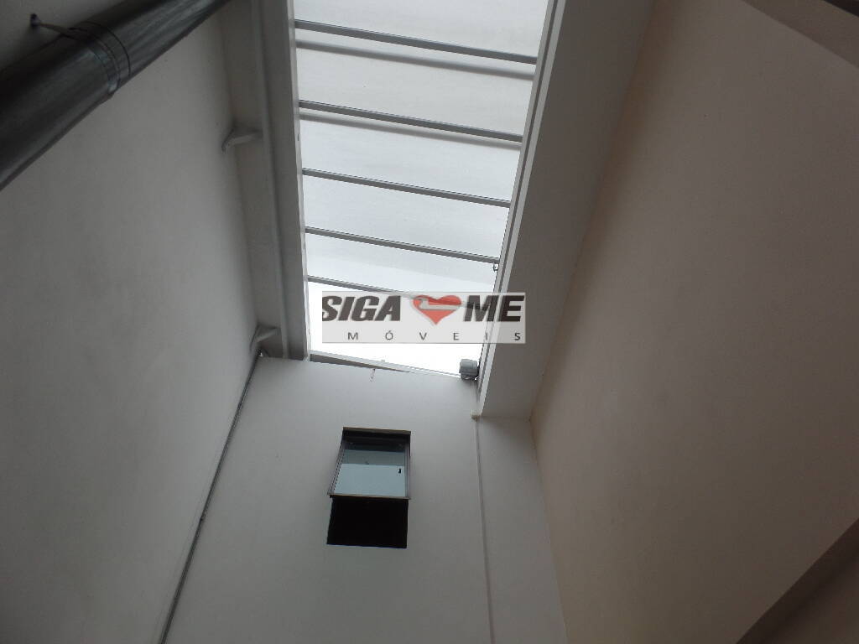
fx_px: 571
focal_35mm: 23
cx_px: 430
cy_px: 322
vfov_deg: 58.9
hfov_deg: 73.9
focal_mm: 4.1
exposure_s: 1/350
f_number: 3.5
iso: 80
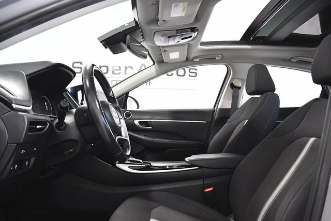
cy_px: 110
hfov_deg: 67.4
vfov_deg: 48.0
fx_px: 248
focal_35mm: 27
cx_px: 166
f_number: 3.5
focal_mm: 18
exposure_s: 1/250
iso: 2500
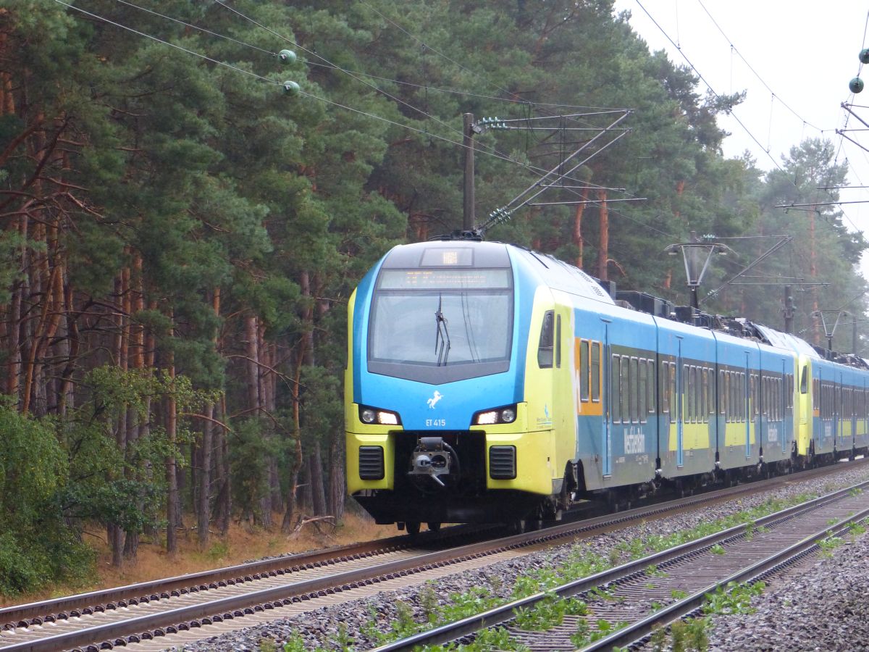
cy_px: 326
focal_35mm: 207
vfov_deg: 7.2
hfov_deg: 9.6
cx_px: 434
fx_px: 5197
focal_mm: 37.3
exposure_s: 1/500
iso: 320
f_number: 2.8
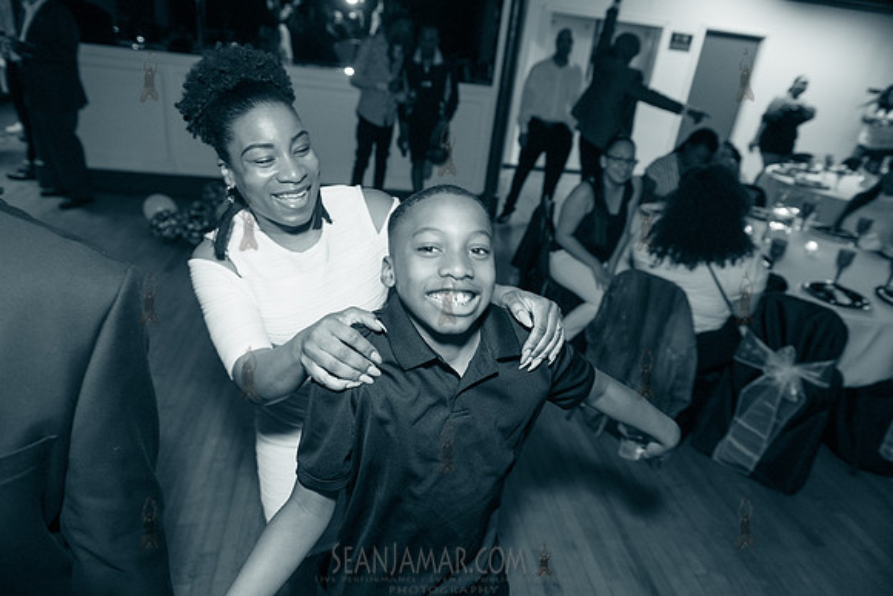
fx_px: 595
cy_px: 298
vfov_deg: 53.2
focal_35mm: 24
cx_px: 446
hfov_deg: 73.7
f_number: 3.5
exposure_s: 1/250
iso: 2000
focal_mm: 24
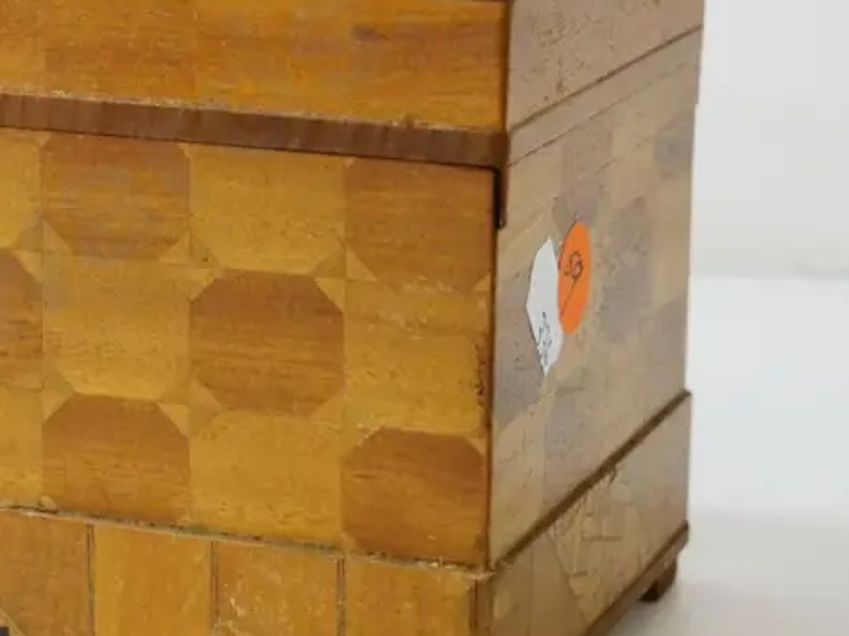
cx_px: 41
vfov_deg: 12.2
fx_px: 2966
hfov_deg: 16.0
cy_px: 262
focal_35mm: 121
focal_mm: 28
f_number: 5
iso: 3200
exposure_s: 1/125
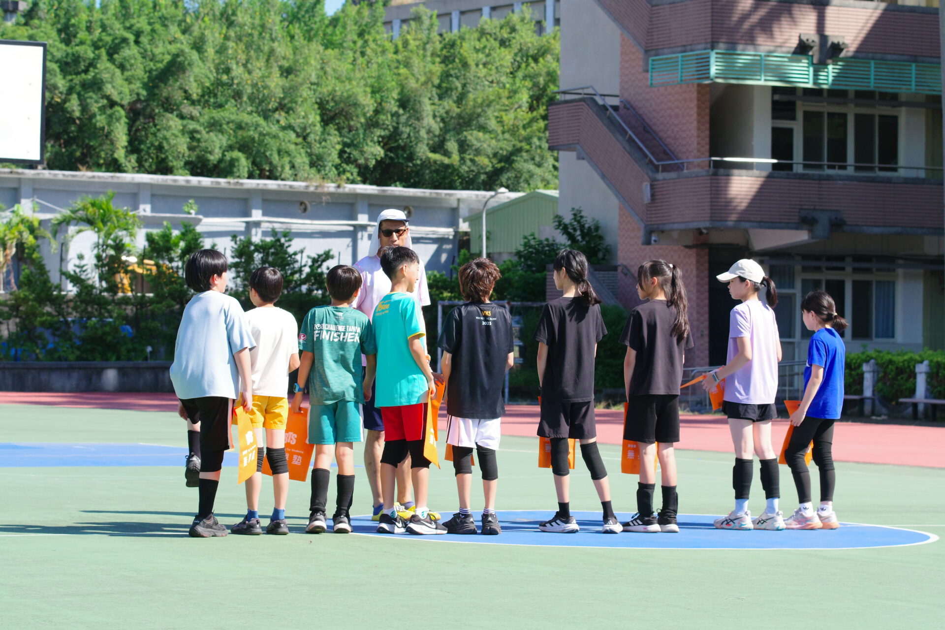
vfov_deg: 12.7
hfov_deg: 18.9
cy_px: 315
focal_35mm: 108
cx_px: 472
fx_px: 2835
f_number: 5.6
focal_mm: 70
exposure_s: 1/2000
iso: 1600
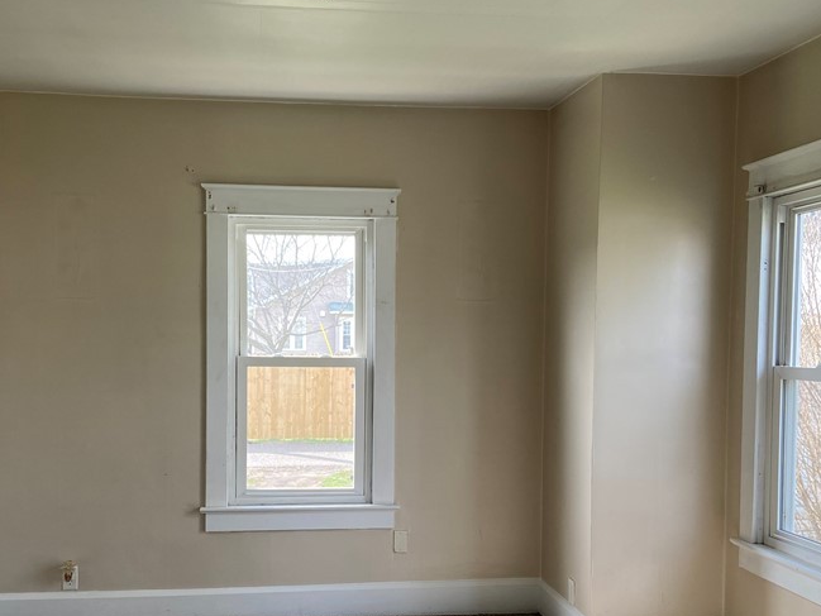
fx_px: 973
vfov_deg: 35.0
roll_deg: -0.3
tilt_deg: -0.2
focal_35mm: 41
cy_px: 378
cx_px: 364
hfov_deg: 45.7
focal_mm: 4.25
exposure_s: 1/122
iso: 50
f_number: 1.8
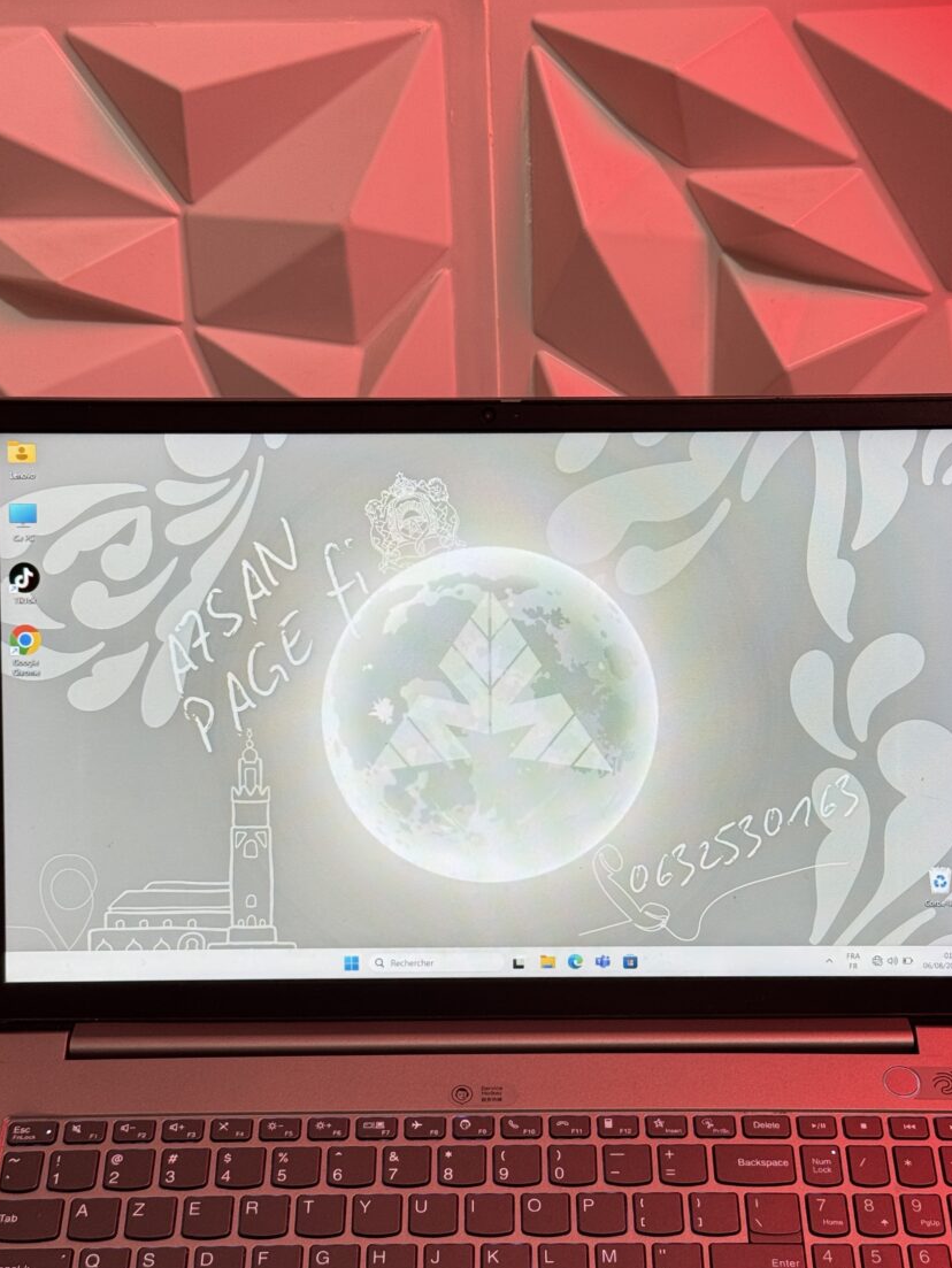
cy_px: 727
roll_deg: +1.7
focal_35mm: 58
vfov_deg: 33.2
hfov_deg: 25.2
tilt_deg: -21.8
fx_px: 2126
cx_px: 501
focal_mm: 6.76
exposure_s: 1/50
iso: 80
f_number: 1.78
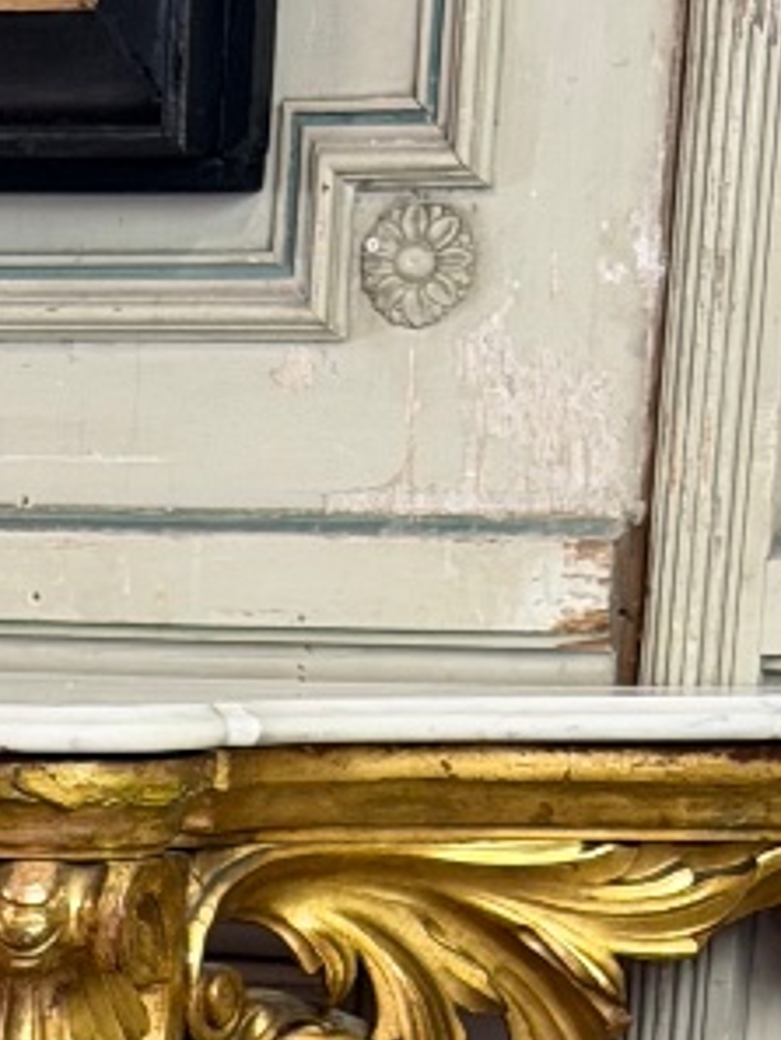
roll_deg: -1.2
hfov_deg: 7.5
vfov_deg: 9.5
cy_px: 2066
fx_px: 5832
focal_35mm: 194
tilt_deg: -13.7
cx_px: -396
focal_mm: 6.76
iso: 160
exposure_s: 1/50
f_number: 1.78
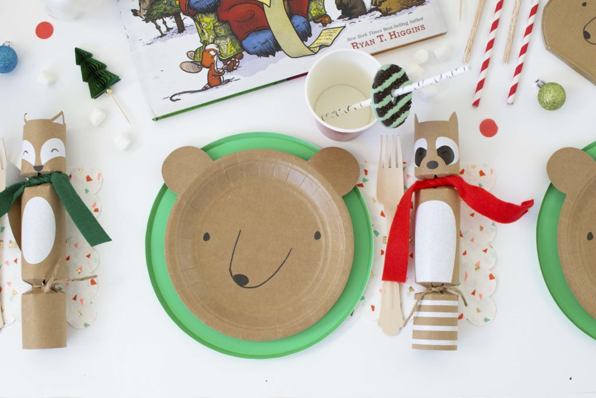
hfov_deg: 37.8
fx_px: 869
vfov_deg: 25.8
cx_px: 298
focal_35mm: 52
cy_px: 199
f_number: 4.5
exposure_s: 1/80
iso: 500
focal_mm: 35
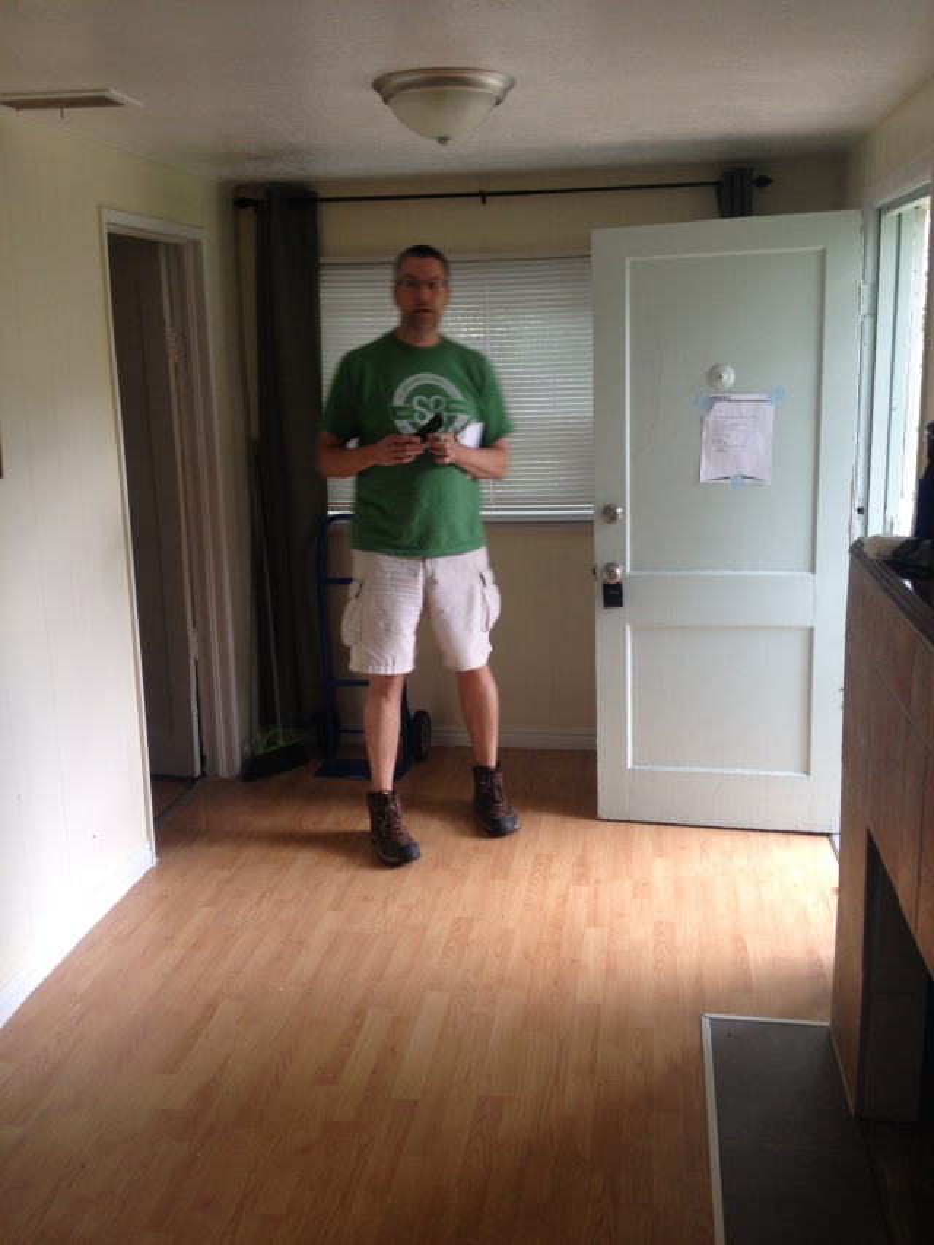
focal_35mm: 35
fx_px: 1259
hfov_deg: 40.7
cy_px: 622
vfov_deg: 52.6
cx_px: 467
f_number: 2.4
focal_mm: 4.28
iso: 50
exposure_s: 1/24
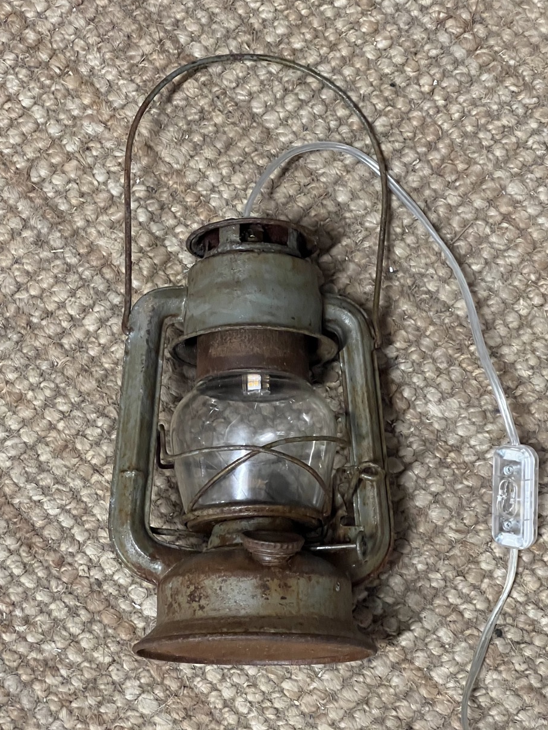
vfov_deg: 24.1
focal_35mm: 81
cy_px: 359
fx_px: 1709
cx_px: 285
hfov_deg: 18.2
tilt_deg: -80.3
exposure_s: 1/34
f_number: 2.8
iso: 800
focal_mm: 9
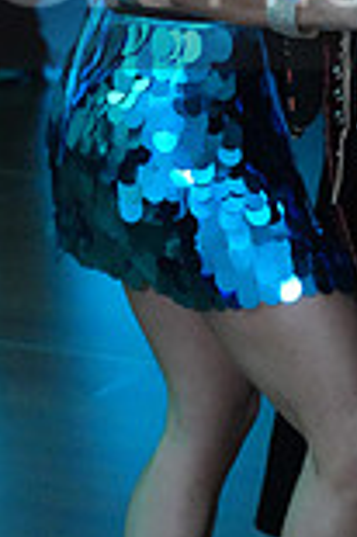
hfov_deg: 8.6
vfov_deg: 12.9
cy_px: -45
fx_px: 2340
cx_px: 418
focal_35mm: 157
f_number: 4
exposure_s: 1/250
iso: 12800
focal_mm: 42
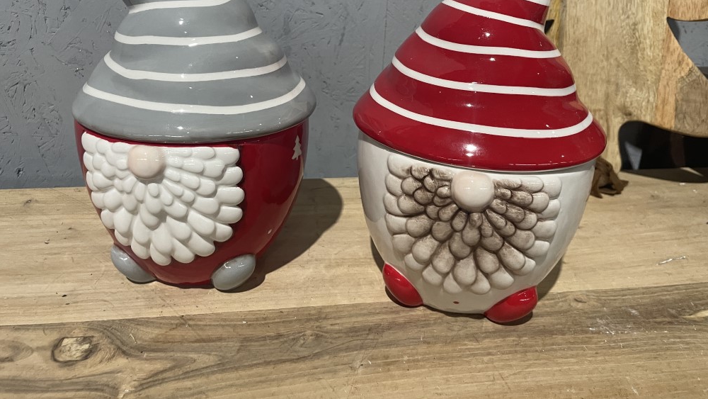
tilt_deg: -20.7
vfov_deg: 39.7
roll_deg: -3.7
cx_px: 349
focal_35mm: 29
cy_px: 135
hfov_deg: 66.1
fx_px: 545
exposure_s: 1/60
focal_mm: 4.2
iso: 200
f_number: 1.6
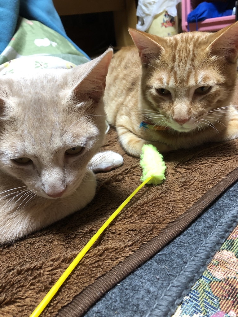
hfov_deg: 49.7
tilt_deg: -25.7
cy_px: 158
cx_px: 119
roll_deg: +8.7
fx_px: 257
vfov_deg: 63.4
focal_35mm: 28
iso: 100
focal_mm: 3.99
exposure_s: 1/13
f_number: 1.8
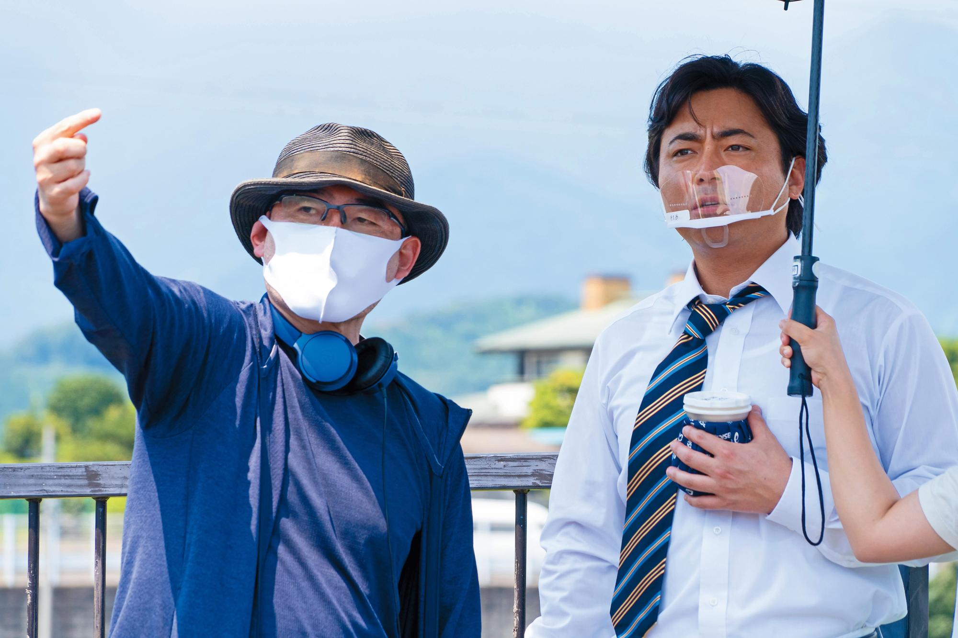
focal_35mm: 240
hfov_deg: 8.6
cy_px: 319
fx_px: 6386
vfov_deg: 5.7
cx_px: 479
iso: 640
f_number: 11
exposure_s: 1/200
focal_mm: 240
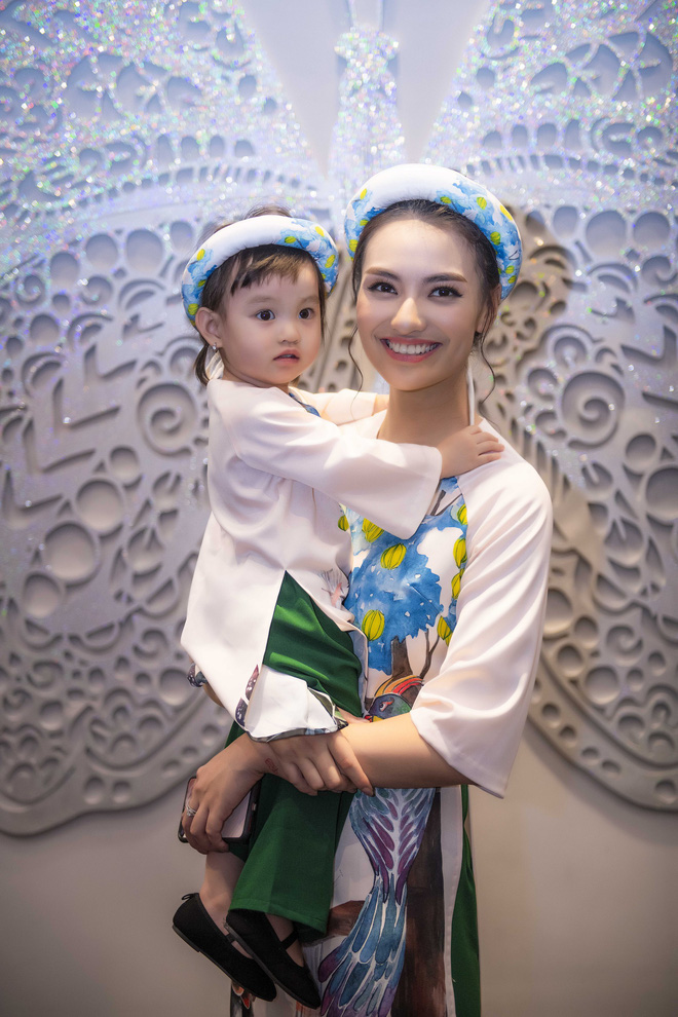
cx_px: 339
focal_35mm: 55
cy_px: 508
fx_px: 1554
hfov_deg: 24.6
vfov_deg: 36.2
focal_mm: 55
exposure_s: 1/160
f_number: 2.8
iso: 1000
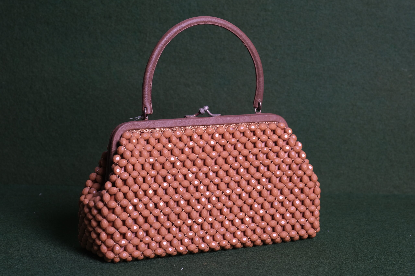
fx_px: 957
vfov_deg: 16.5
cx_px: 208
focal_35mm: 83
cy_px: 138
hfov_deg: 24.5
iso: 400
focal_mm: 55
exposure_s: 1/80
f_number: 7.1
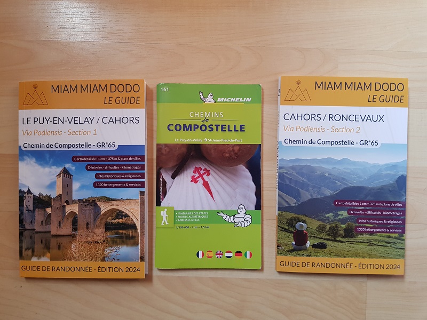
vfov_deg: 53.1
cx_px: 214
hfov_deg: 67.3
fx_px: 321
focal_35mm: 26
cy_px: 160
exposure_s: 1/50
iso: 160
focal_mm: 4.2
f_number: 1.7
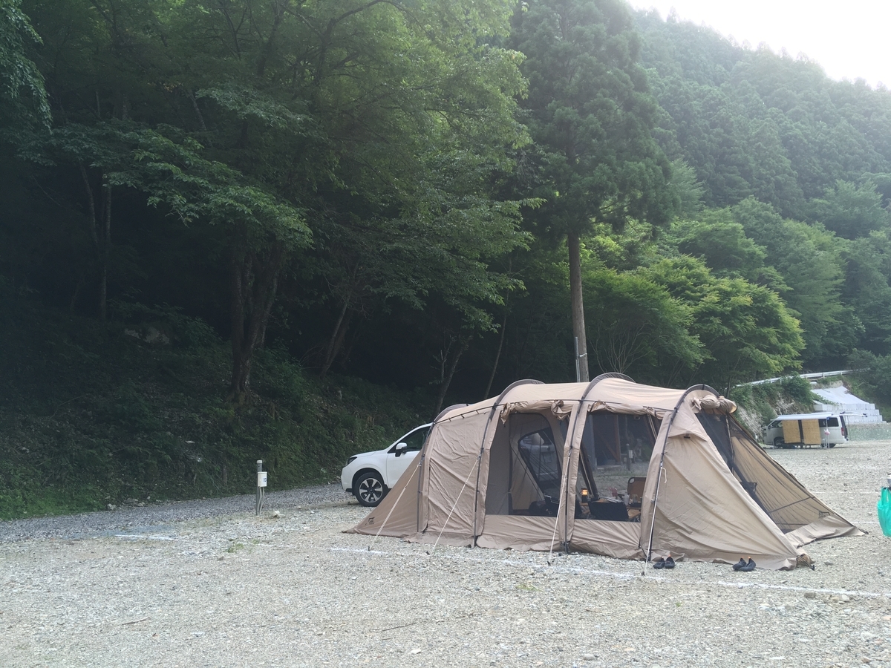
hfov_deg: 61.7
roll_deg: +3.5
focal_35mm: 29
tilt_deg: +7.2
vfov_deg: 48.2
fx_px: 746
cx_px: 446
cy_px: 334
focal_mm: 4.15
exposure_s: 1/40
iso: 25
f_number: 2.2
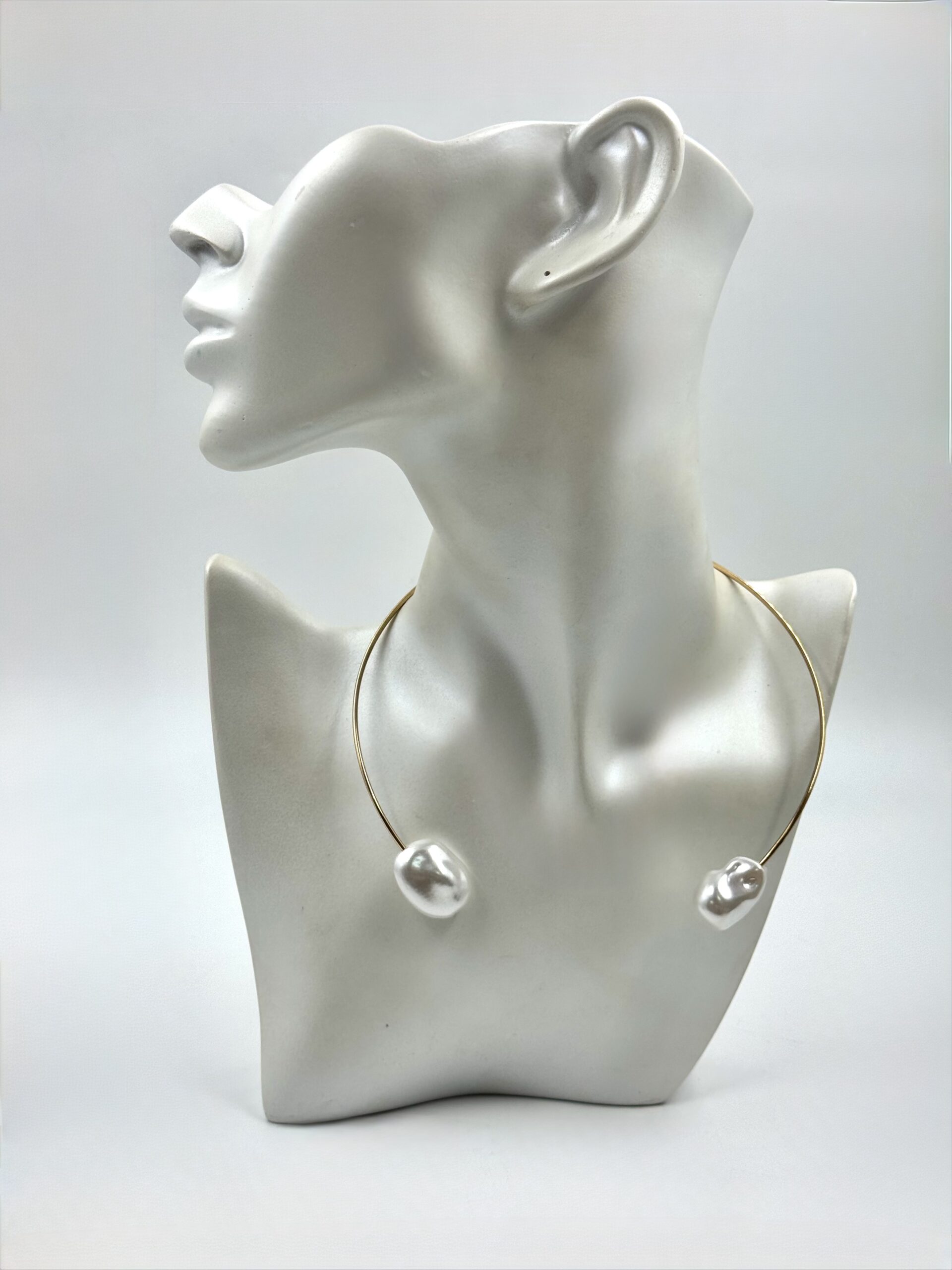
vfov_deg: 39.7
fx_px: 1760
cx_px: 476
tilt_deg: -15.5
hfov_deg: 30.3
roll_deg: +1.6
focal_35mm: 48
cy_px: 635
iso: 64
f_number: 1.78
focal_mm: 6.76
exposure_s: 1/1193
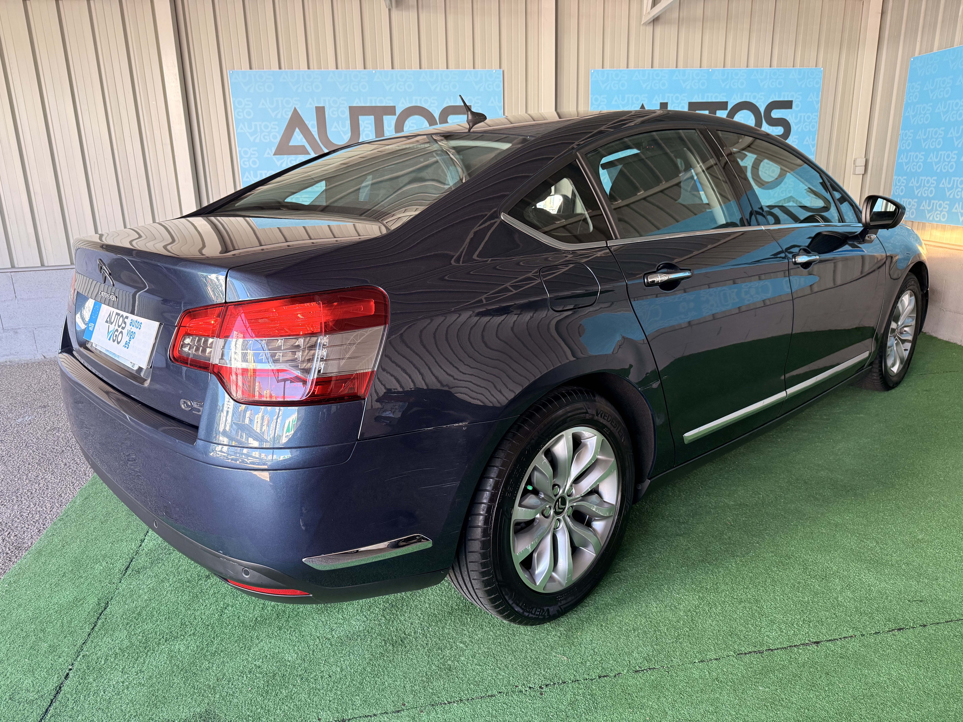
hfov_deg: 71.6
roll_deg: +1.3
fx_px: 668
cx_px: 482
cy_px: 361
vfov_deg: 56.8
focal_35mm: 24
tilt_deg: -14.9
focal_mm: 6.76
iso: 200
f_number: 1.78
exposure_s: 1/121
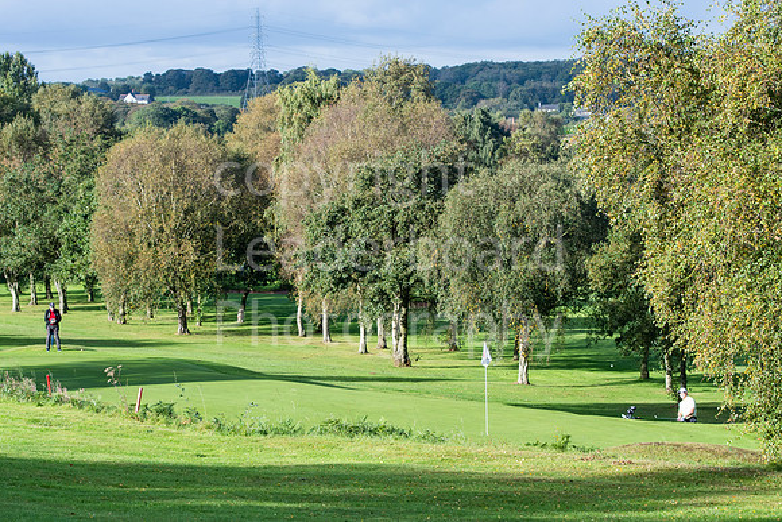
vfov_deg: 13.0
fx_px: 2281
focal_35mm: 105
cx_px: 391
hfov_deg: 19.5
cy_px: 261
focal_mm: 70
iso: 250
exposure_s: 1/400
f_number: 7.1
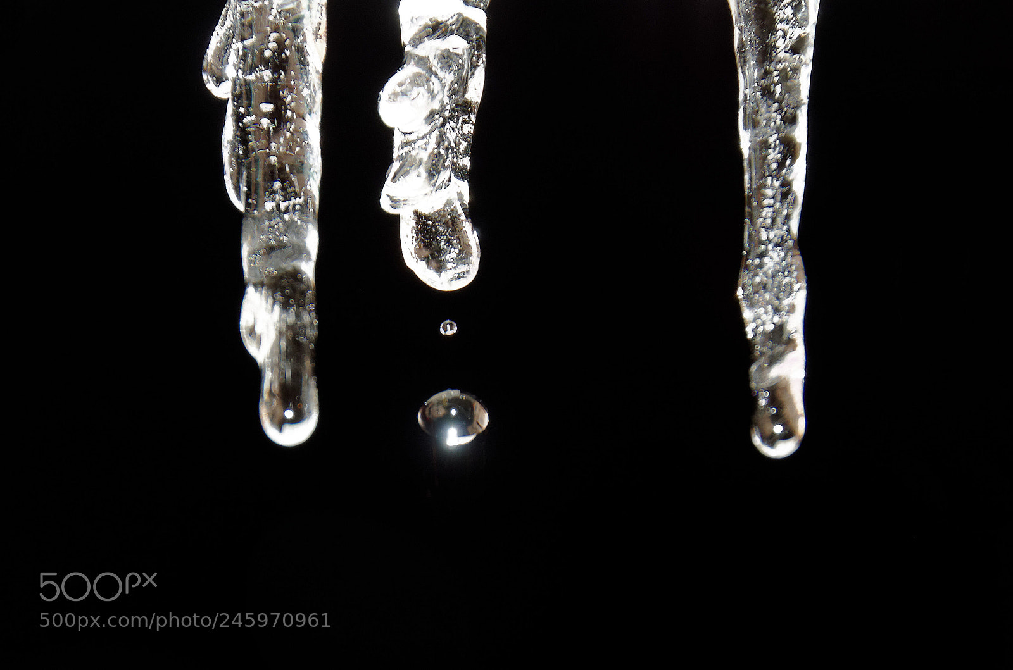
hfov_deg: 10.2
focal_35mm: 202
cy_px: 335
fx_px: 5671
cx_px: 506
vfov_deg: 6.8
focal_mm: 135
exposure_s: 1/50
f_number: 5.6
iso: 800
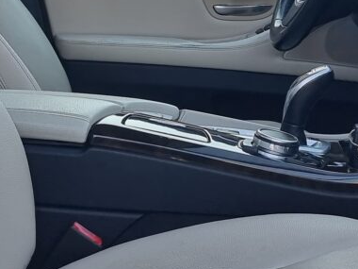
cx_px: 135
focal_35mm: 101
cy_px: 92
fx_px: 1045
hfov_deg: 19.4
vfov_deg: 14.6
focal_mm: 6.7
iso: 50
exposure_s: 1/163
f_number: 1.8
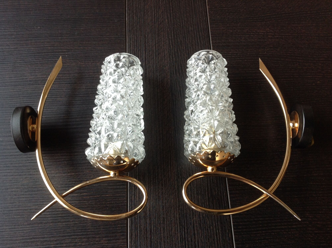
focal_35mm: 35
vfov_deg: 40.6
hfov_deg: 52.7
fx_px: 335
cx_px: 166
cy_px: 124
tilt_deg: -71.1
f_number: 2.4
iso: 80
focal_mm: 4.28
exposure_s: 1/15
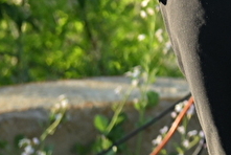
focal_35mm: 364
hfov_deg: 5.4
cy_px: -275
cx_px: 618
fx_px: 2339
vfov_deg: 3.7
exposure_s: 1/320
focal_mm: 62
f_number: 5
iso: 200
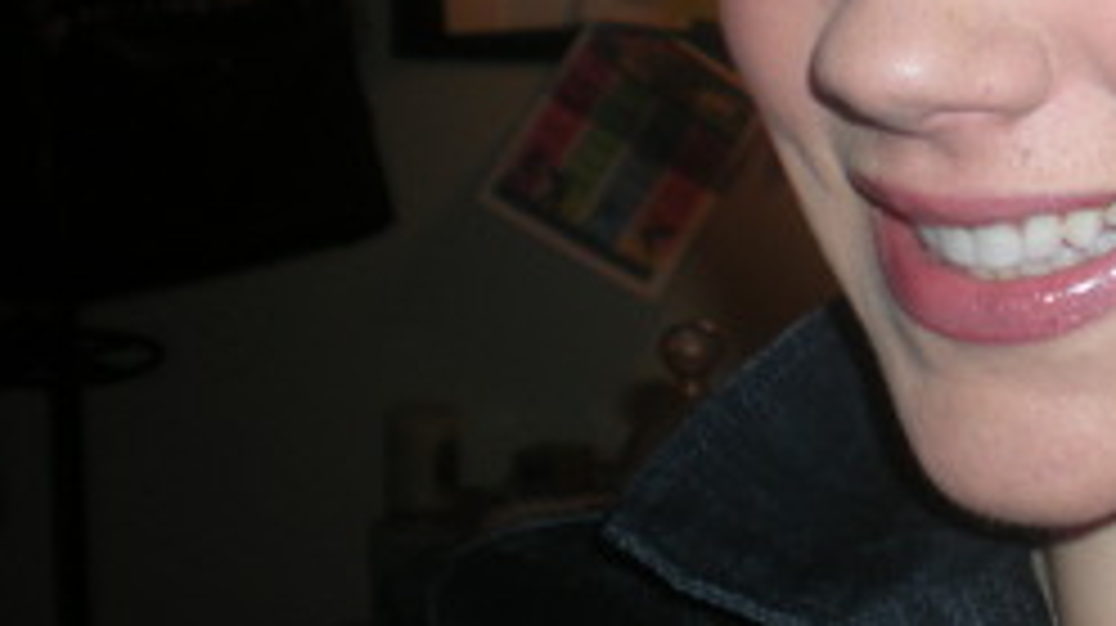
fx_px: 2631
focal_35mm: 89
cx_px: 1186
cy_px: -14
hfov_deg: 22.7
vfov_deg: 13.4
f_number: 3.1
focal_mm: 6.3
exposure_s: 1/60
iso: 64
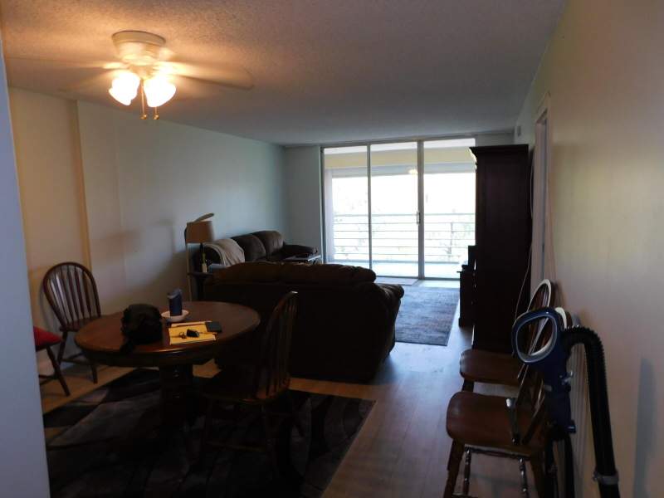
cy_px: 249
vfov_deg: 58.9
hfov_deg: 73.9
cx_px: 332
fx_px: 441
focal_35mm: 23
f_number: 3
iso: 125
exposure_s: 1/40
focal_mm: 4
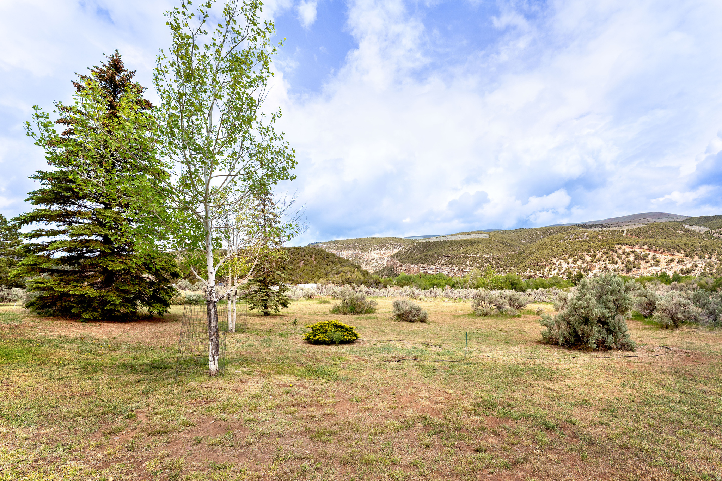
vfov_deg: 81.2
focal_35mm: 14
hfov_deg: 104.3
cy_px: 240
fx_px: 281
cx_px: 361
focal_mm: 14
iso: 400
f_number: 7.1
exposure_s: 1/1600
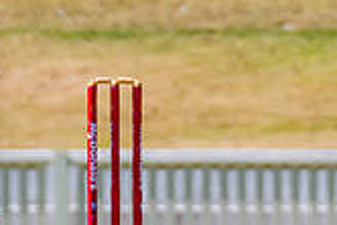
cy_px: 51
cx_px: 459
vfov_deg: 0.5
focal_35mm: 2613
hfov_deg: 0.8
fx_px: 24481
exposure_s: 1/2000
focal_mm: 600
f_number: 7.1
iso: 640
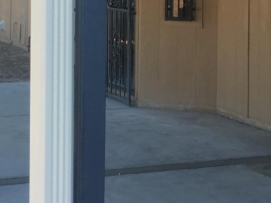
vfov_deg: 13.4
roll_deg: -0.5
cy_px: -35
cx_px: 129
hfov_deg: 18.2
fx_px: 845
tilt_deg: -0.1
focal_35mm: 108
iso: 25
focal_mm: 4.15
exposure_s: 1/217
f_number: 2.2
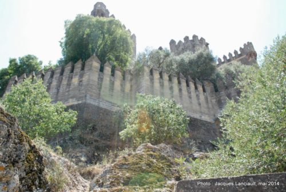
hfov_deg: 67.3
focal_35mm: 27
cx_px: 143
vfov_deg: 48.1
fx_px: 215
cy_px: 96
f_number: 13
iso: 1600
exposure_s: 1/640
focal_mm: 18
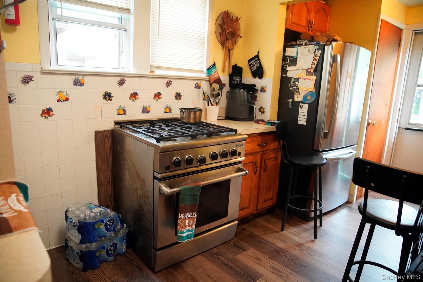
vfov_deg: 53.1
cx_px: 212
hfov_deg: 73.7
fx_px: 282
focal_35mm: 24
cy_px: 141
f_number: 2.8
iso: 10000
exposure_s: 1/80
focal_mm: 24
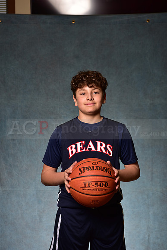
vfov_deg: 28.8
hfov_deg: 19.5
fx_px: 487
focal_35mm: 70
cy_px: 125
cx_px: 84
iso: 100
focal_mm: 70
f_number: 5
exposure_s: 1/200
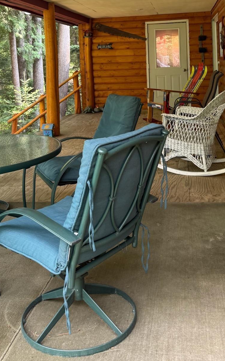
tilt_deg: -0.8
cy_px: 64
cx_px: 130
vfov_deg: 43.7
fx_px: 422
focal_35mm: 43
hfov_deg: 29.8
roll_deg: +1.4
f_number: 1.78
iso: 80
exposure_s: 1/121
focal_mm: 6.76
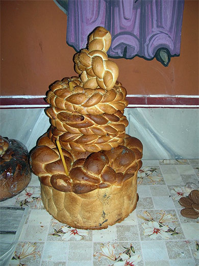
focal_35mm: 35
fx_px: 269
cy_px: 133
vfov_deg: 52.7
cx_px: 100
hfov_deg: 40.7
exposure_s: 1/60.1
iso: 50
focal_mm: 5.8
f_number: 2.8
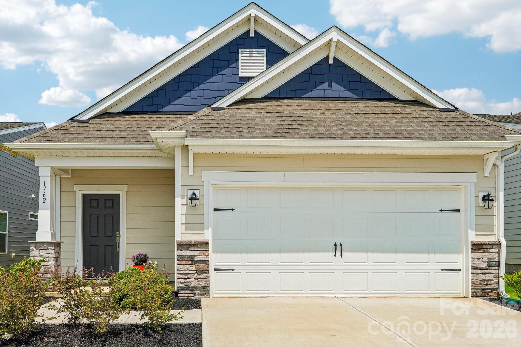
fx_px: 434
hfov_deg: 61.9
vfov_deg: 43.6
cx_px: 260
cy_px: 174
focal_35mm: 30
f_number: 8
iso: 100
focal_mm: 20
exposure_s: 1/200
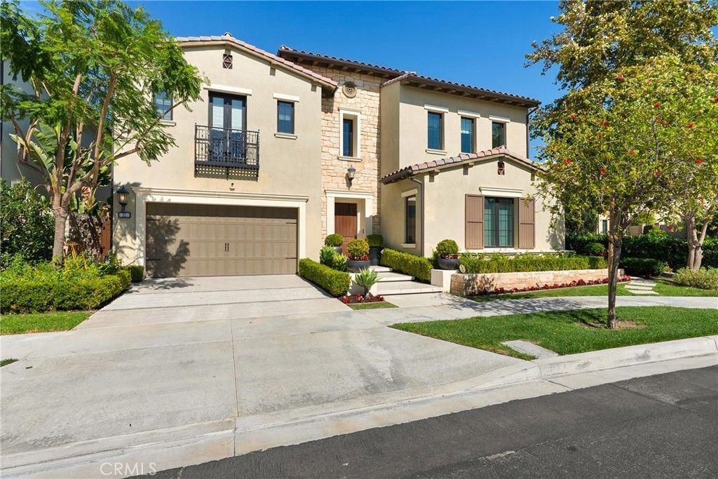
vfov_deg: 70.5
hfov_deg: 93.3
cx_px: 359
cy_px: 240
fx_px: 339
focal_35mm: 17
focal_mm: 17
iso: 100
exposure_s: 1/320
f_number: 9
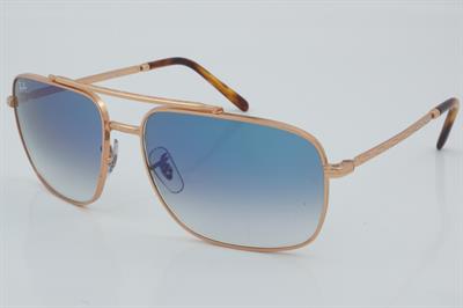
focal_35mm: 75
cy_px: 154
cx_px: 232
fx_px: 964
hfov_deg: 27.0
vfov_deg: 18.2
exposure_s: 1/3
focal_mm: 50
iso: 100
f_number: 32
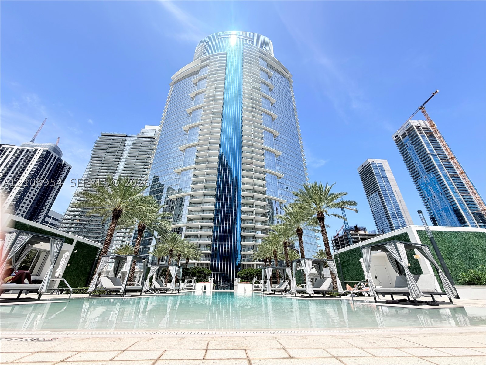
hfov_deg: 102.1
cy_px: 182
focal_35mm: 14
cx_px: 243
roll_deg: -1.7
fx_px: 197
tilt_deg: +28.6
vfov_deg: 85.7
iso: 20
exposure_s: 1/789
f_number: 2.2
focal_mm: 2.22
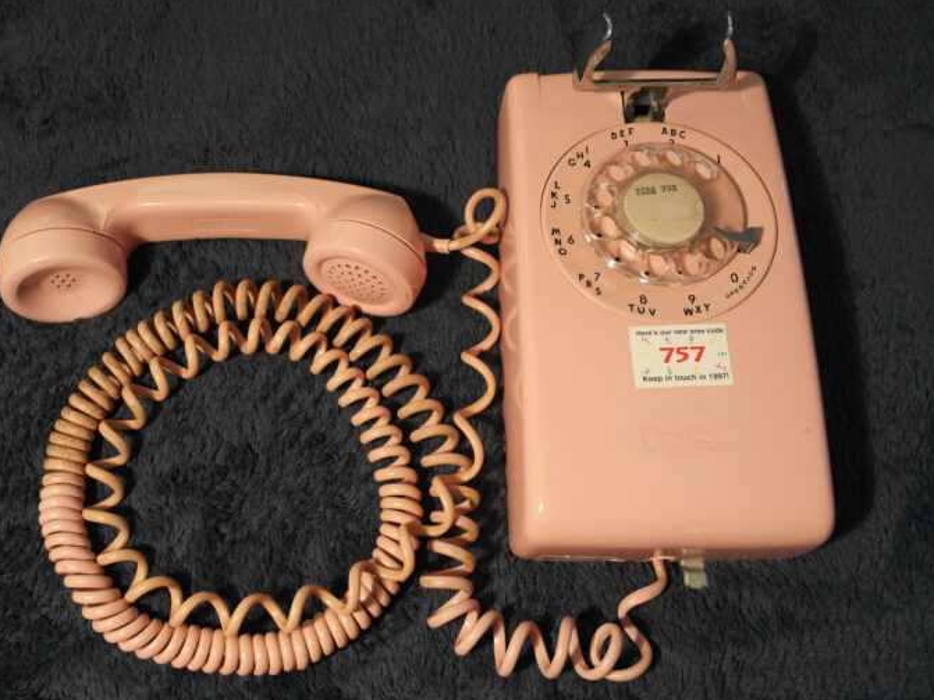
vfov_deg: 42.9
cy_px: 352
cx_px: 416
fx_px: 890
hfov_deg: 55.2
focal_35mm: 33
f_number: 3.5
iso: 400
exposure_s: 1/25
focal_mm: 20
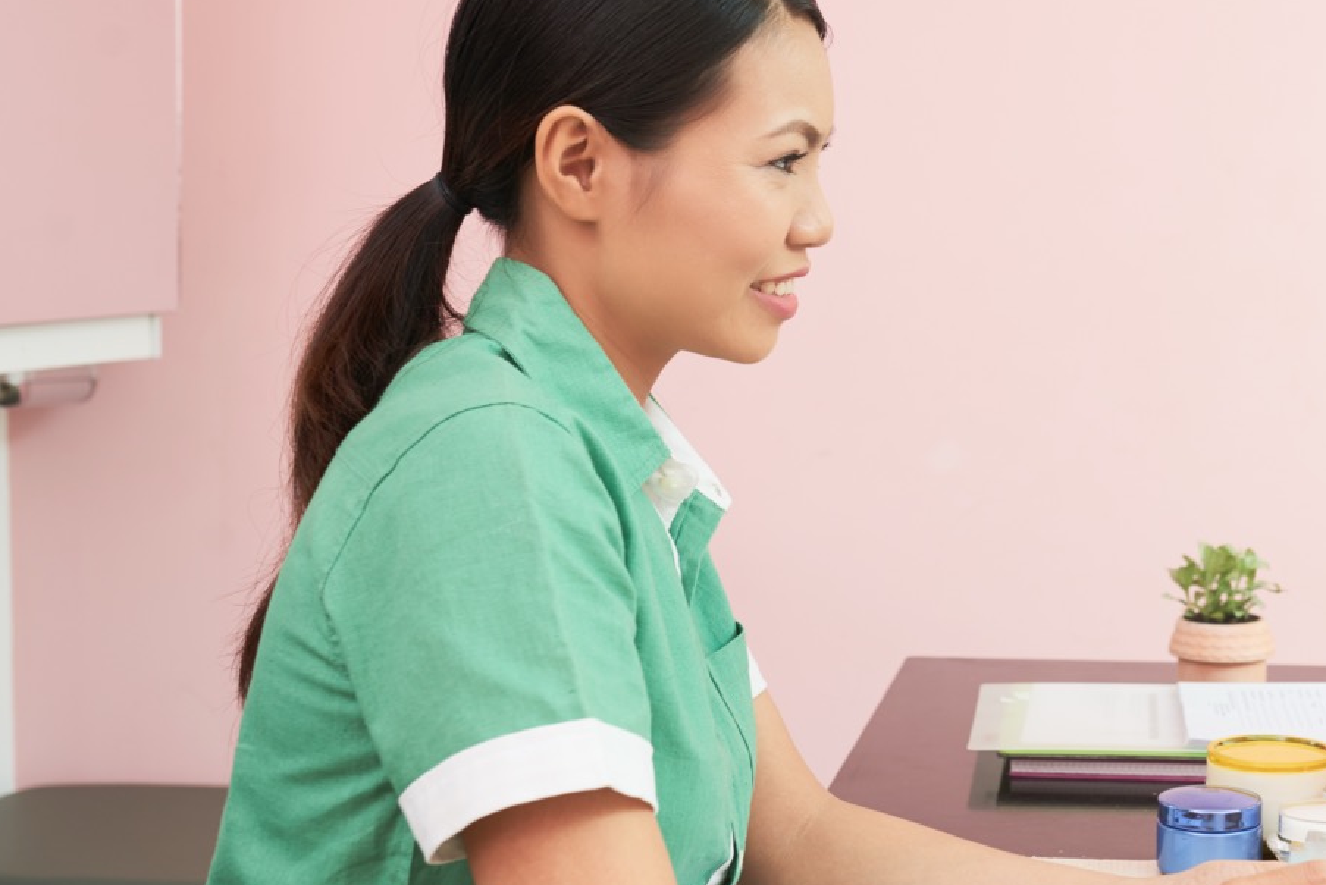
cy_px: 445
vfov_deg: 21.9
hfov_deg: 31.2
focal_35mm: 62
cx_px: 1135
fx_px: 2285
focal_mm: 35
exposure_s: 1/125
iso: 125
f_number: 5
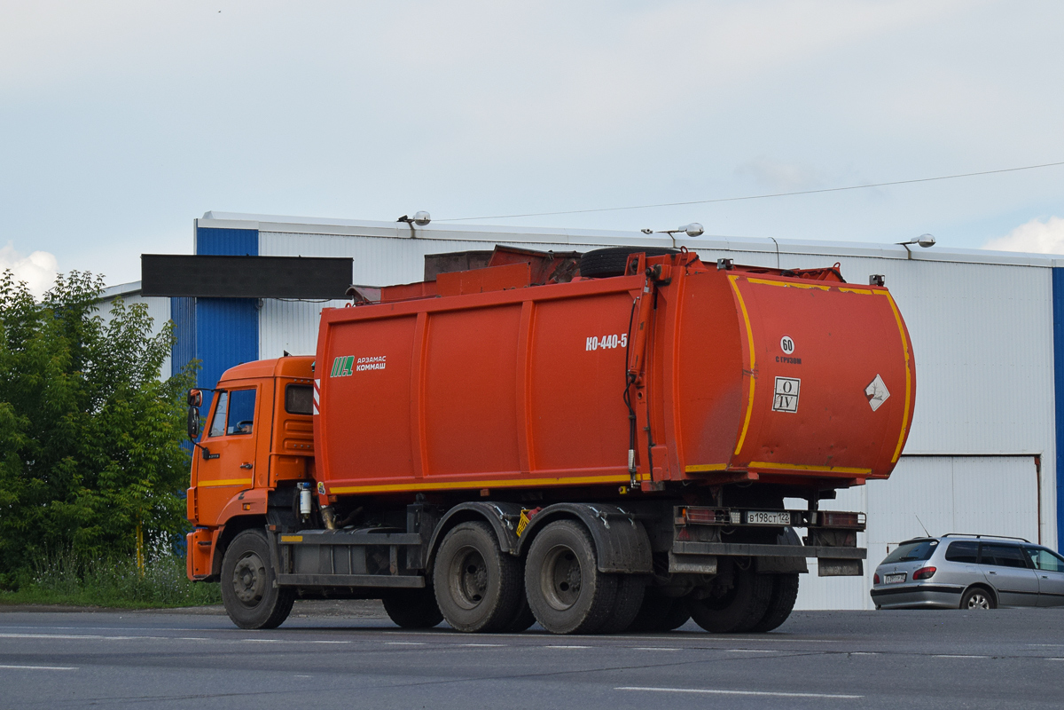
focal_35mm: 82
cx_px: 532
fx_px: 2438
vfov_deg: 16.6
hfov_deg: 24.6
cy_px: 355
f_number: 6.3
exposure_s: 1/1250
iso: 400
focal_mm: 55
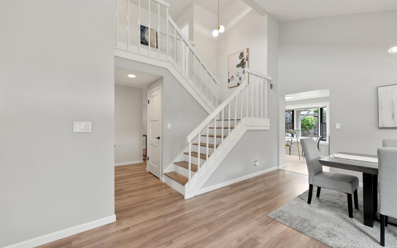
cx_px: 203
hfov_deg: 101.4
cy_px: 122
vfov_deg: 74.8
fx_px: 162
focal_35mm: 15
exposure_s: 1/8
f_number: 8
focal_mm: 14
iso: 640
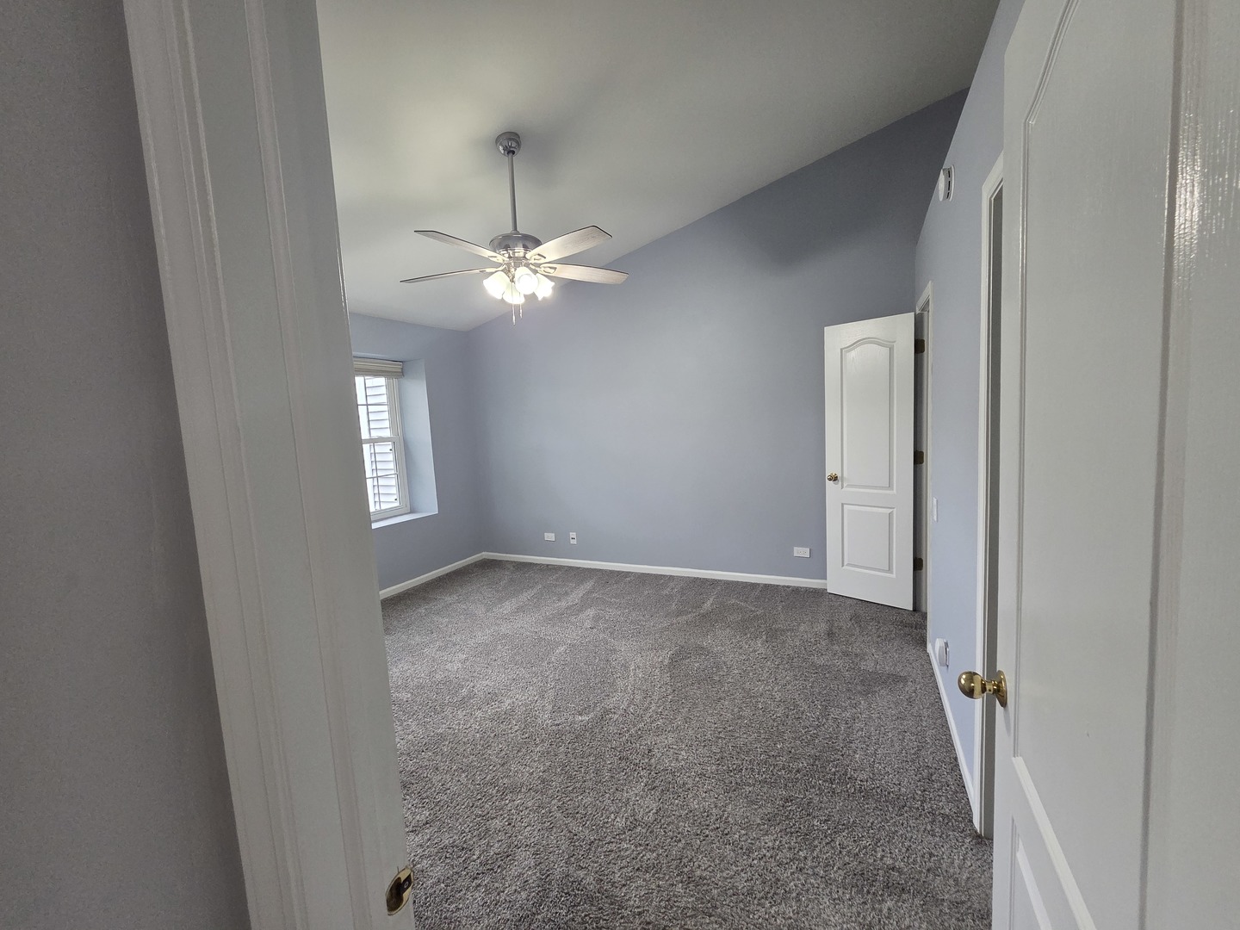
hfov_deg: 106.2
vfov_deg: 89.9
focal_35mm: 13
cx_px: 620
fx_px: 466
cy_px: 465
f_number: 2.2
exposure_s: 1/100
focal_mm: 2.2
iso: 640
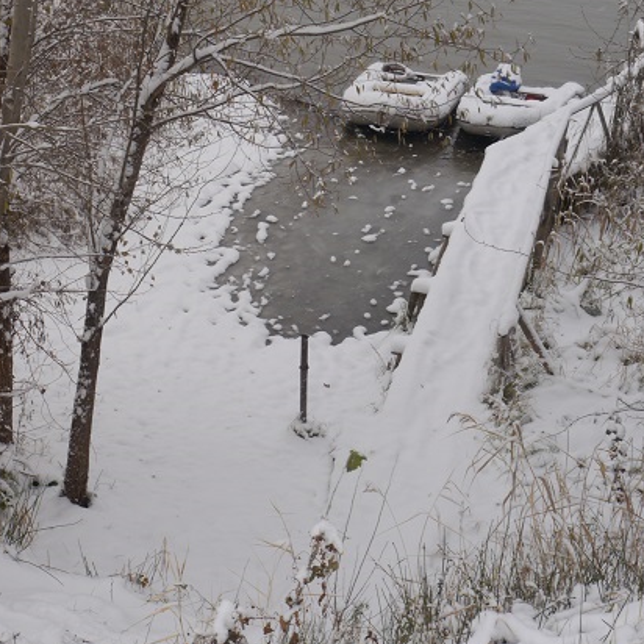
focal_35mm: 72
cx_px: 174
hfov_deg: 23.8
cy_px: 352
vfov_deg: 24.0
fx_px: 1515
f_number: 16
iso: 160
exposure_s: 1/60
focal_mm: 24
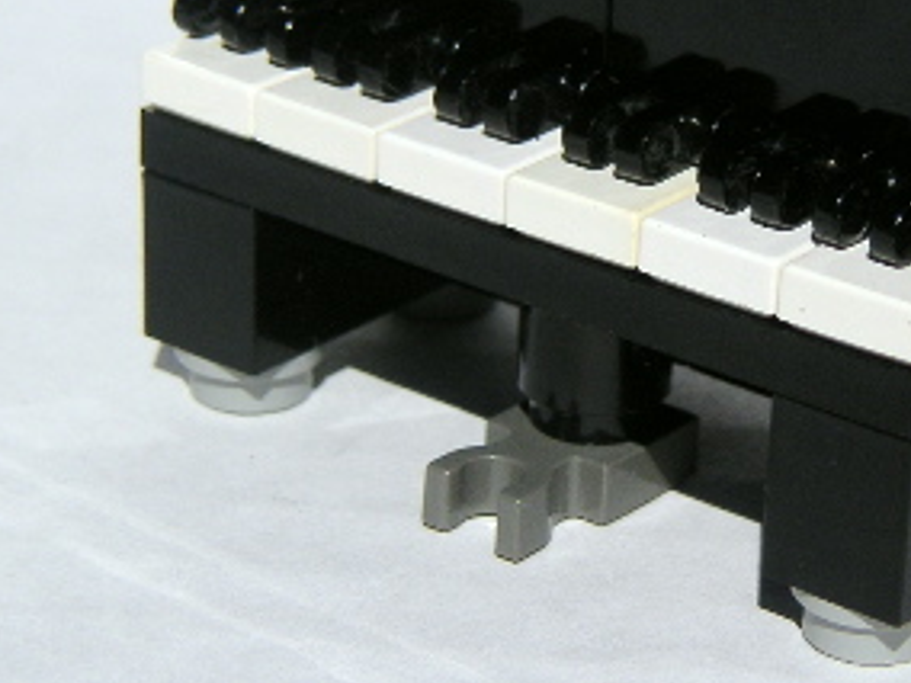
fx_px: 3948
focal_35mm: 150
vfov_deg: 9.9
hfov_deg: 13.1
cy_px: 119
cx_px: 619
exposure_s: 1/350
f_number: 6.7
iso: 50
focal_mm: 11
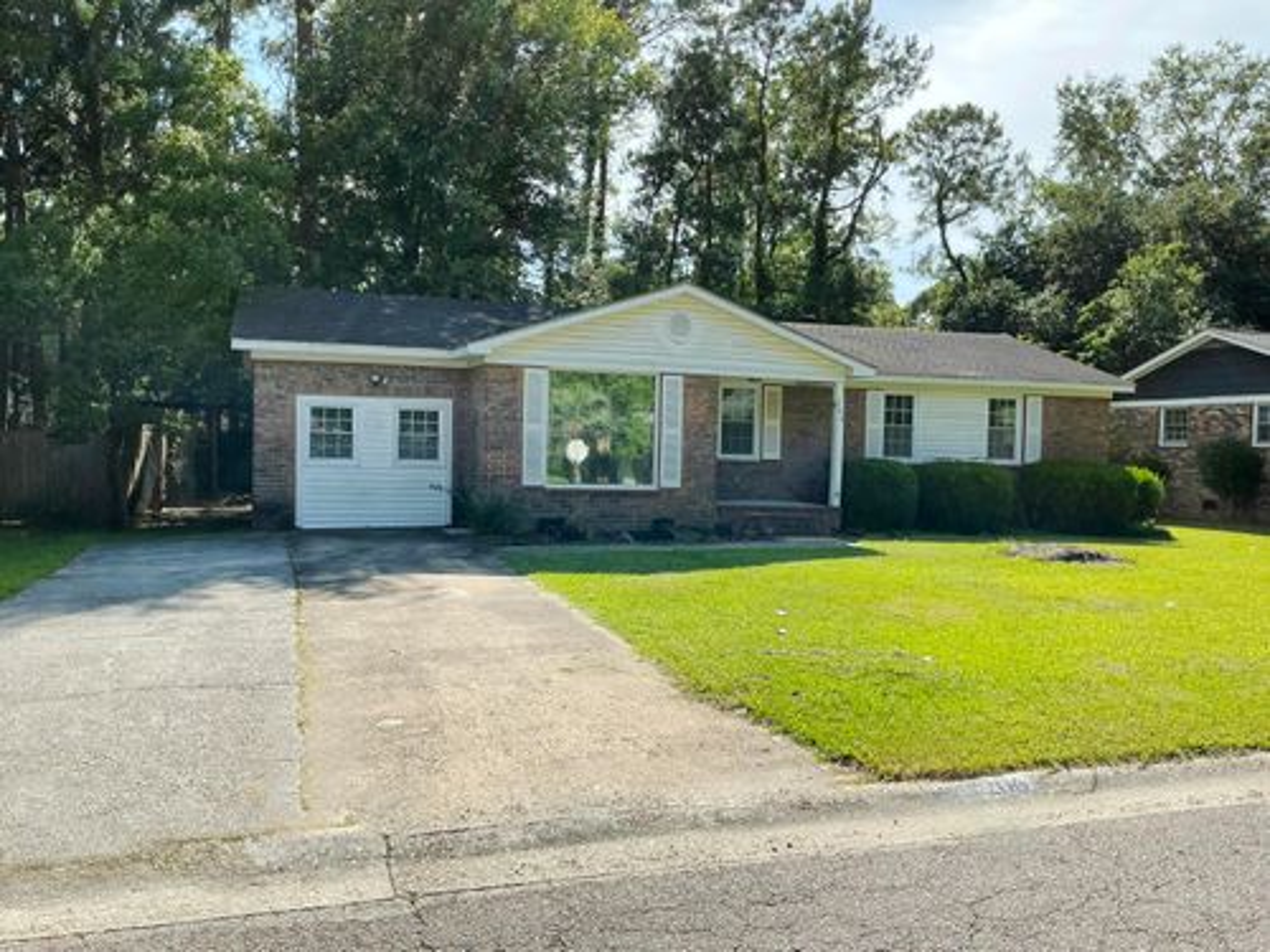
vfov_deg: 49.7
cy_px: 476
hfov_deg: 63.4
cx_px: 635
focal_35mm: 28
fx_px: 1027
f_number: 1.8
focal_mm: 3
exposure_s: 1/1250
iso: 25
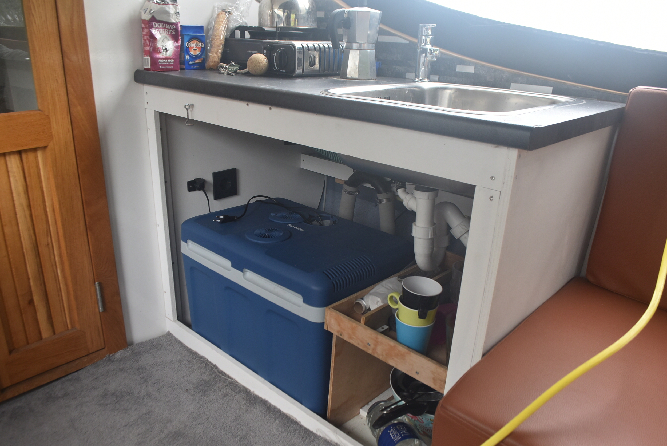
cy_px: 223
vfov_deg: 48.0
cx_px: 334
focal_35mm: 27
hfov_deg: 67.3
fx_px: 501
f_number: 5
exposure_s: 1/100
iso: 400
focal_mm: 18
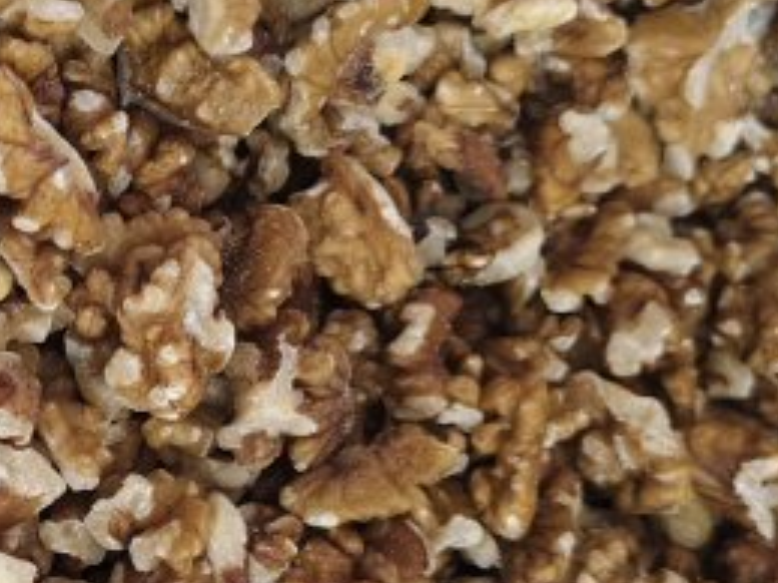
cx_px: -18
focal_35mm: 71
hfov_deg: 25.9
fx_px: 1595
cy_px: 301
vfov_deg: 20.7
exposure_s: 1/50
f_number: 1.88
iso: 941
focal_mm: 5.56
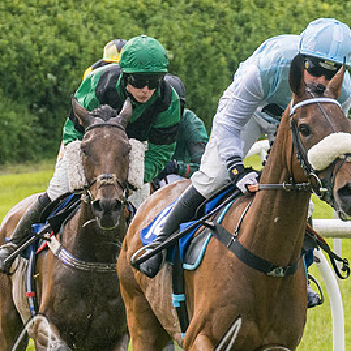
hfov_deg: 3.4
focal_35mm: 520
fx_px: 5965
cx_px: 167
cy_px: 242
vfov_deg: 3.4
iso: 400
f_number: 4
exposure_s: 1/3200
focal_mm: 98
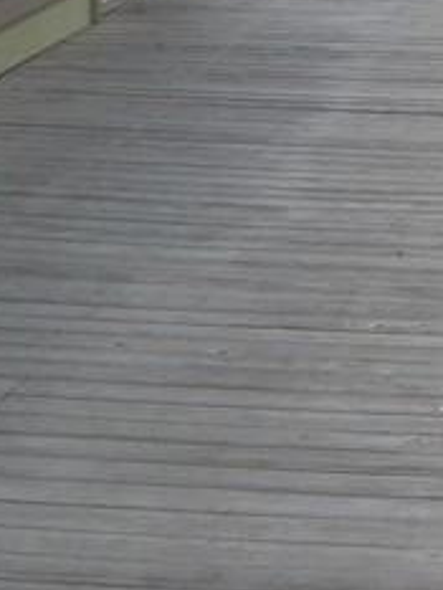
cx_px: 714
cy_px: -78
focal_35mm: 154
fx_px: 2625
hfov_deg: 9.3
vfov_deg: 12.6
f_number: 3.8
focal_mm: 5.9
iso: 64
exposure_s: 1/61.1
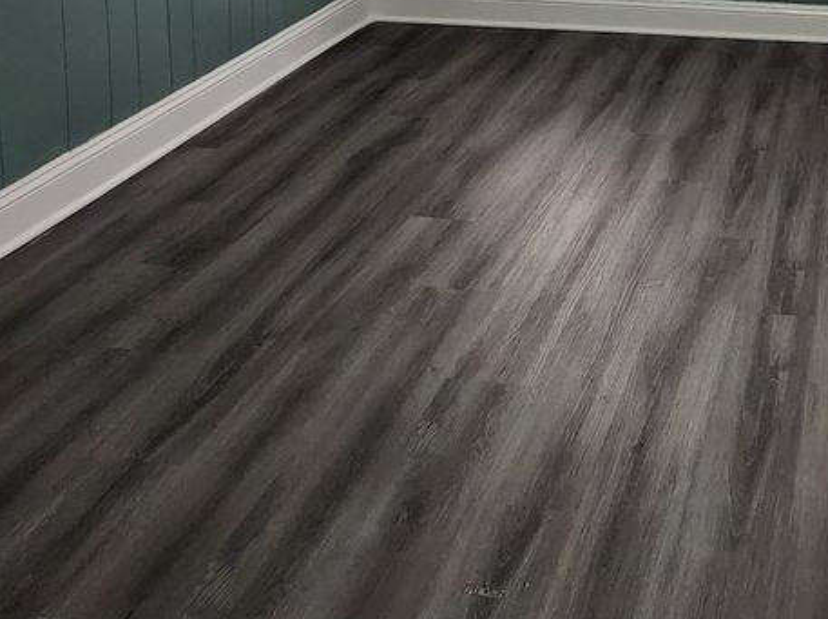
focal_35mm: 41
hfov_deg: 41.6
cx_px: 768
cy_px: -181
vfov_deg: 28.8
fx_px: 980
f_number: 2.2
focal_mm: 2.2
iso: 160
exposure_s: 1/60
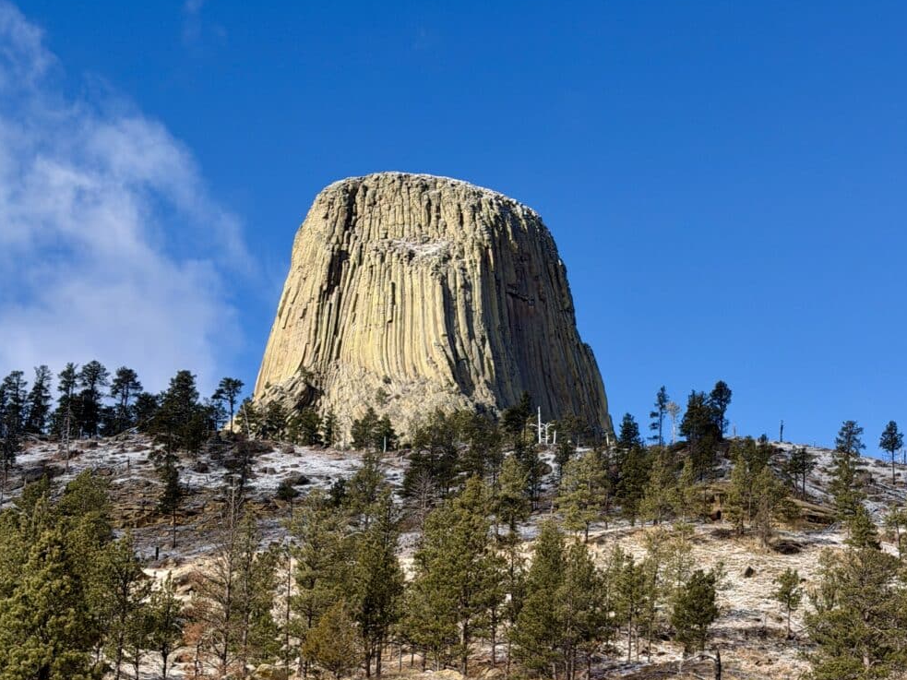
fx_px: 1310
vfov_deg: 29.1
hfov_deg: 38.2
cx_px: 469
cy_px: 331
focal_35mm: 50
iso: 64
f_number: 1.78
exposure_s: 1/6024
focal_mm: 6.76
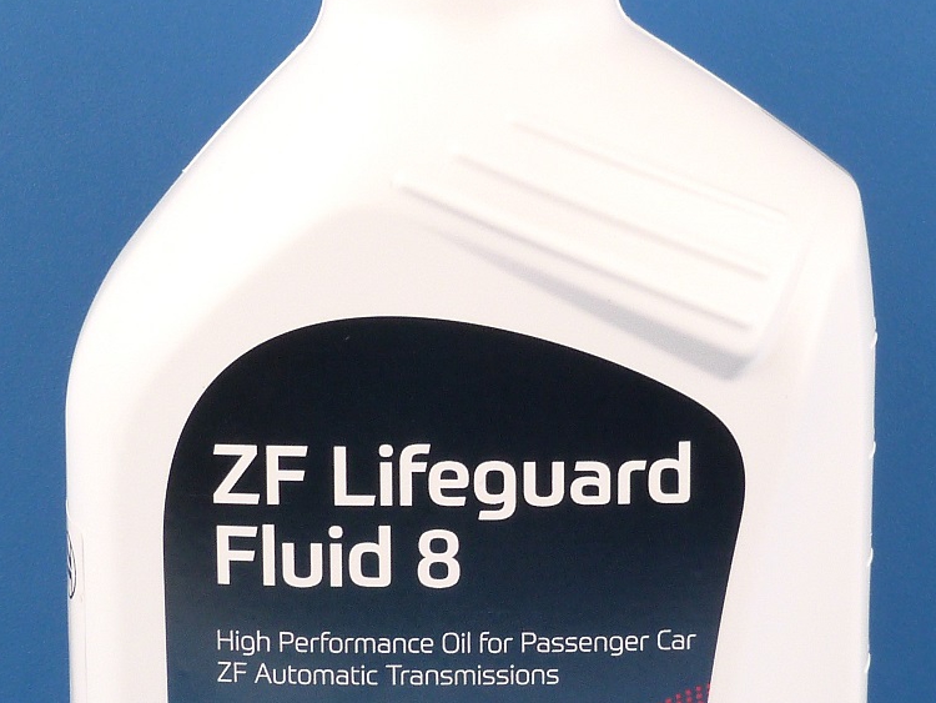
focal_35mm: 152
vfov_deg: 9.7
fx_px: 4111
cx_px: 508
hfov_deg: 13.0
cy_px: 551
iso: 100
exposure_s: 1/60
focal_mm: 10.2
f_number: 3.2
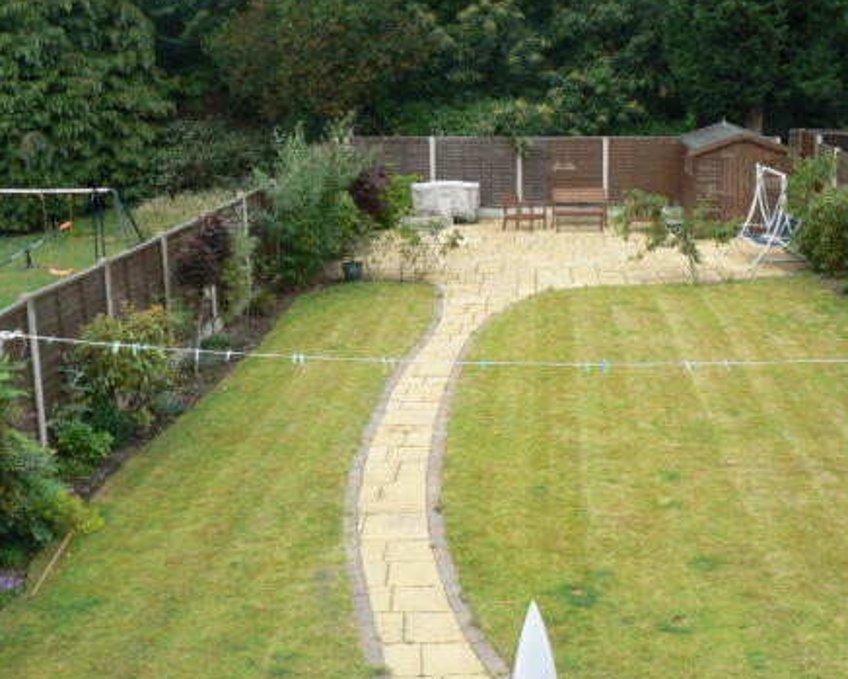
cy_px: 273
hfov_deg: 39.1
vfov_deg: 32.0
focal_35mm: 47
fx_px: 1180
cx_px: 563
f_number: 5.6
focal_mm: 6
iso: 80
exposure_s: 1/100
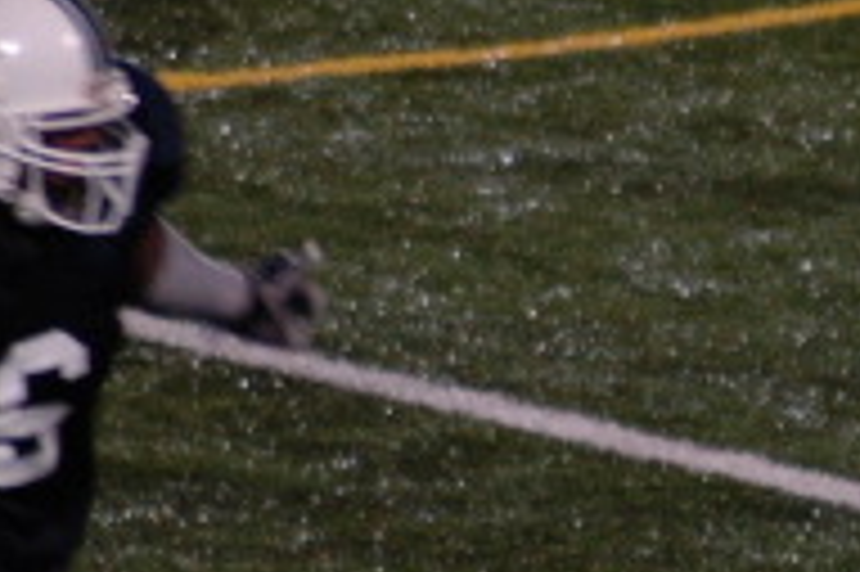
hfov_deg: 1.4
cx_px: 1126
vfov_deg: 0.9
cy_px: 340
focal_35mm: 1509
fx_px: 36017
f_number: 5.6
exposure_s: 1/125
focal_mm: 300
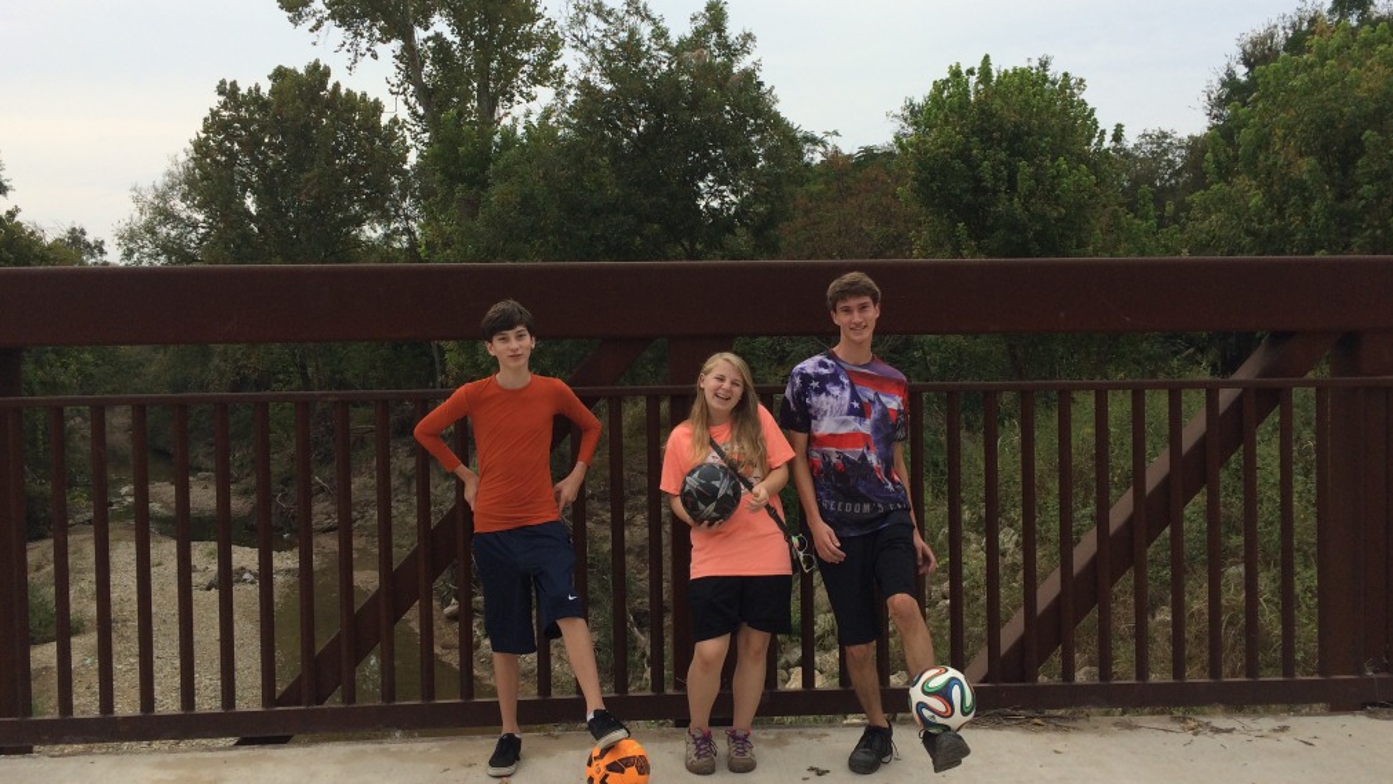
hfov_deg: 61.0
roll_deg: +1.3
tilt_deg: -1.6
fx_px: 1182
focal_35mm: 32
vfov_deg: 36.7
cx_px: 703
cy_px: 372
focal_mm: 4.15
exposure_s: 1/1368
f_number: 2.2
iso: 32
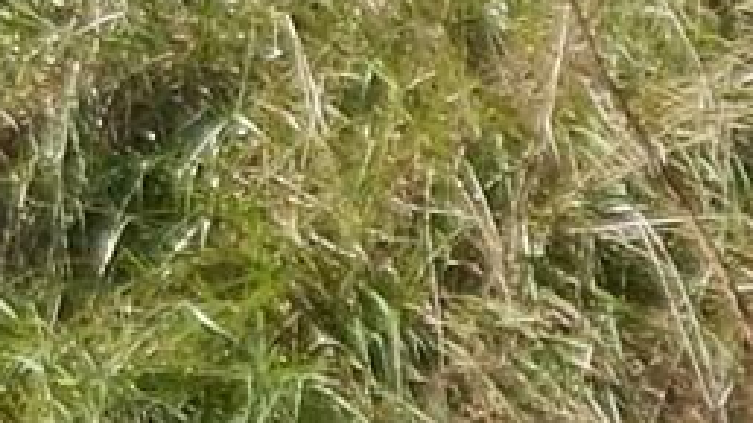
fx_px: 5350
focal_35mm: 268
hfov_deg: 7.2
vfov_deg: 4.4
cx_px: -1480
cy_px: -686
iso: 125
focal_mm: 5.6
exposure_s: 1/640
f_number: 3.2
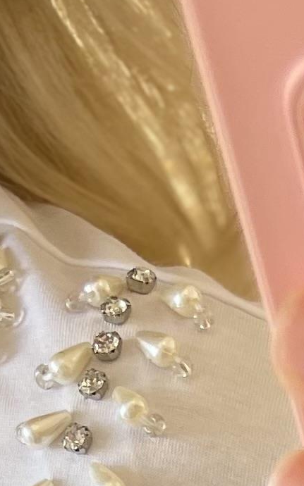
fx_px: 2135
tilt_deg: -39.7
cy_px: 1288
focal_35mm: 161
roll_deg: +16.1
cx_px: 240
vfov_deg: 10.5
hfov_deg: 8.1
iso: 50
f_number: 1.6
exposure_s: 1/100
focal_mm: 5.1
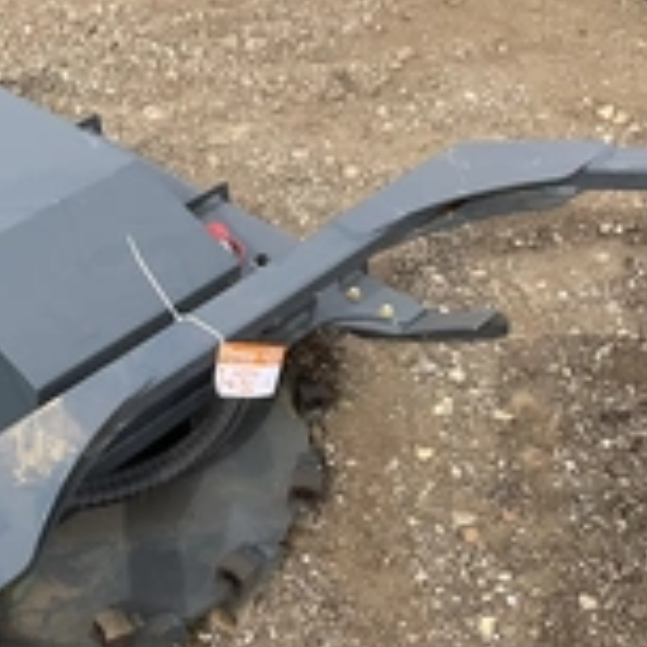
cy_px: 444
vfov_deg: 25.6
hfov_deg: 24.7
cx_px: 17
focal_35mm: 67
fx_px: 1417
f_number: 1.8
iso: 25
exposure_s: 1/657
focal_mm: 3
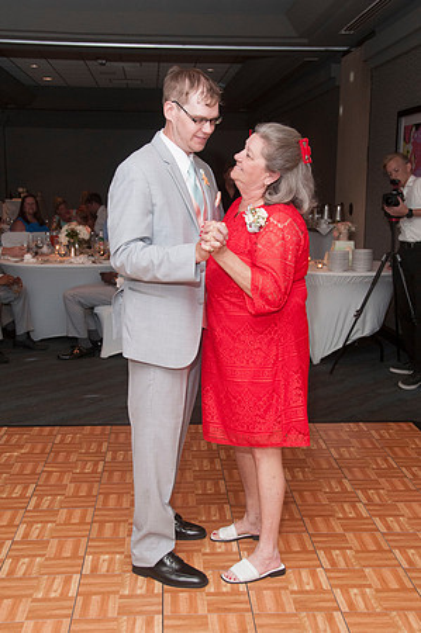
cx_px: 210
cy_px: 316
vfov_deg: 42.4
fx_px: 818
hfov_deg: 28.9
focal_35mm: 46
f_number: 5.6
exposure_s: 1/60
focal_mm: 31
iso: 800
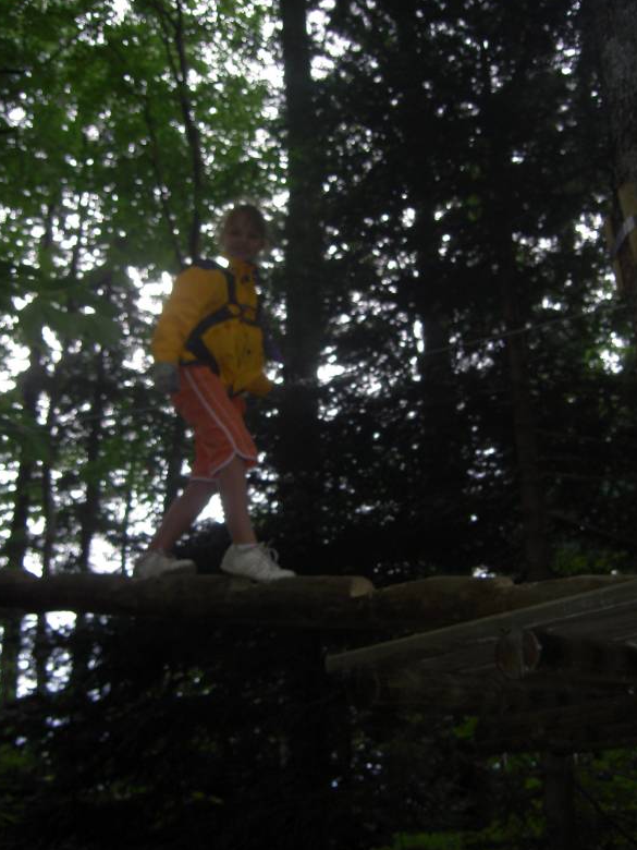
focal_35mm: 40
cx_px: 316
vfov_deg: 46.8
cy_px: 426
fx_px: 981
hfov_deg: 36.0
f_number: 2.8
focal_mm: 8
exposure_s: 1/60
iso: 100
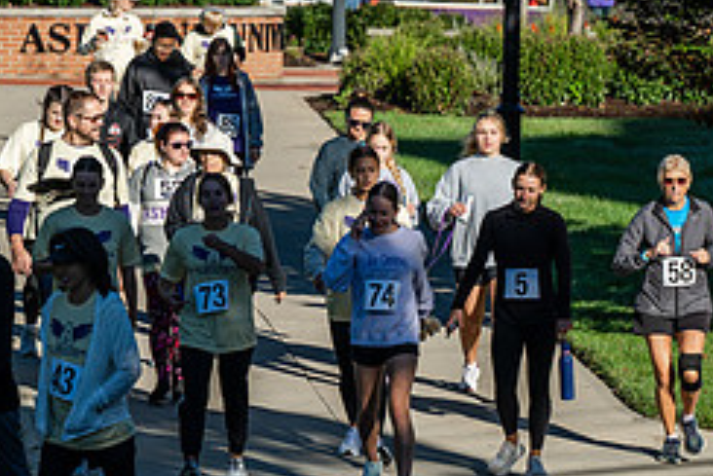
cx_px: 129
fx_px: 6599
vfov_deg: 4.1
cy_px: 165
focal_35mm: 333
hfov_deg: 6.2
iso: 50
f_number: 4.5
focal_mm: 140
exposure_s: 1/500
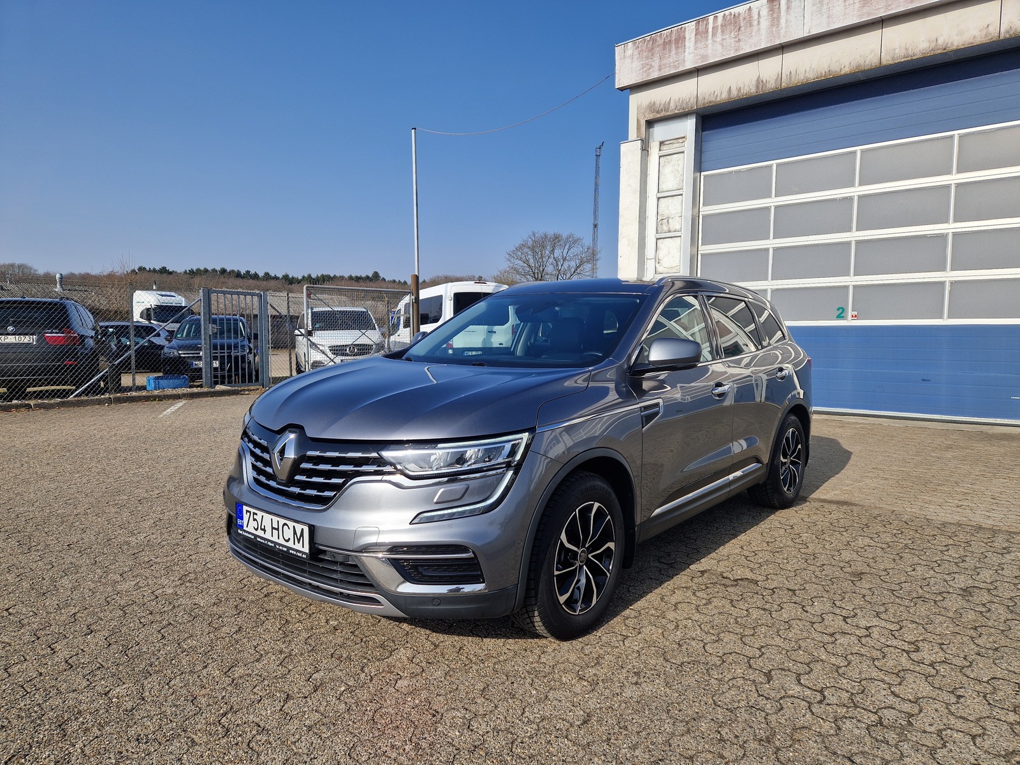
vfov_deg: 58.9
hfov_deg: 73.9
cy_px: 382
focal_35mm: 23
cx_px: 510
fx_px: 678
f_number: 1.8
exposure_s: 1/1984
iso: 50
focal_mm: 5.4
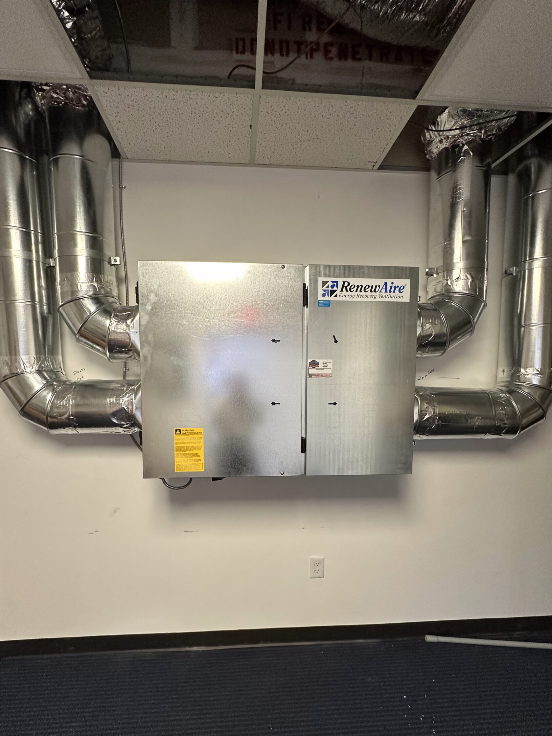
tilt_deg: -5.0
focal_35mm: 16
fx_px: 340
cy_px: 401
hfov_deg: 78.1
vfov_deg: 94.3
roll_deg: +0.6
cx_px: 263
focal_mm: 2.22
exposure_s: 1/60
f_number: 2.2
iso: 200
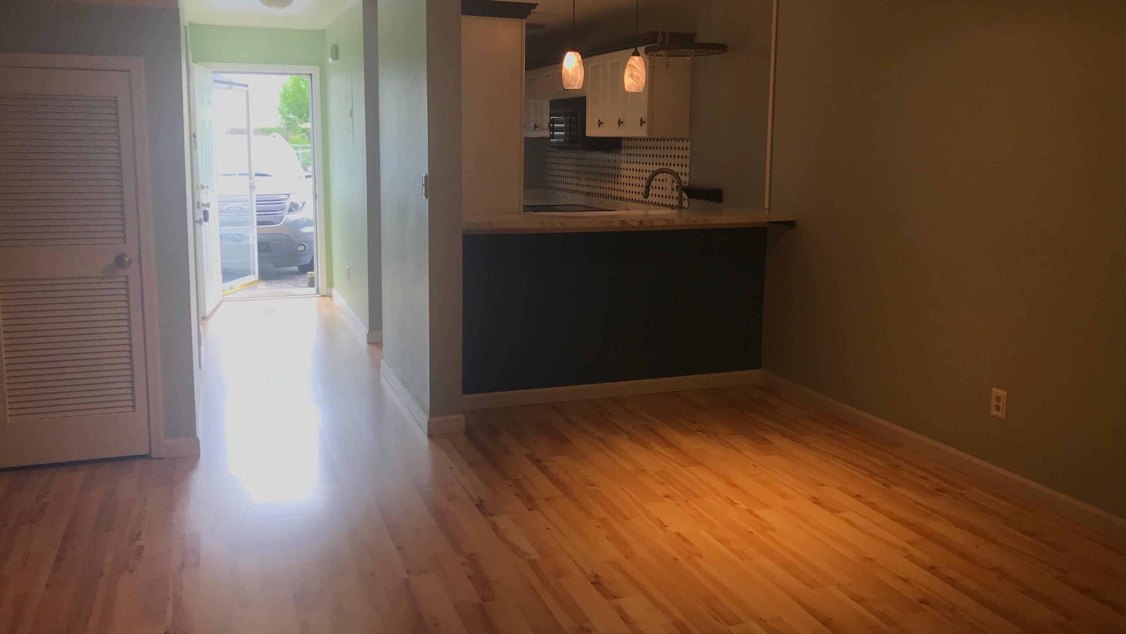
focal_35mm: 31
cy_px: 285
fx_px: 926
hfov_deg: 62.6
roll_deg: -0.5
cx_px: 565
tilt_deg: -9.9
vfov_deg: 37.7
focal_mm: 3.99
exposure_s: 1/60
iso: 20
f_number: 1.8
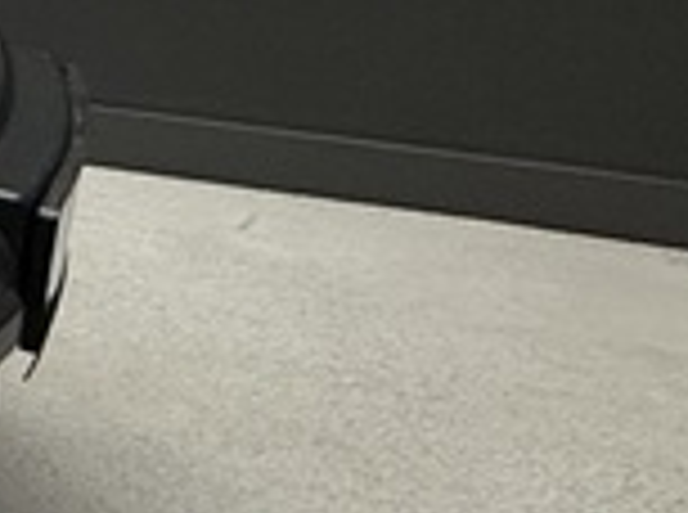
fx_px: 1864
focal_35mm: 94
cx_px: -1331
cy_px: -58
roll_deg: +1.2
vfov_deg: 15.2
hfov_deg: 11.8
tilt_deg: -11.1
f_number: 2.2
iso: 160
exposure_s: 1/100
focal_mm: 2.22
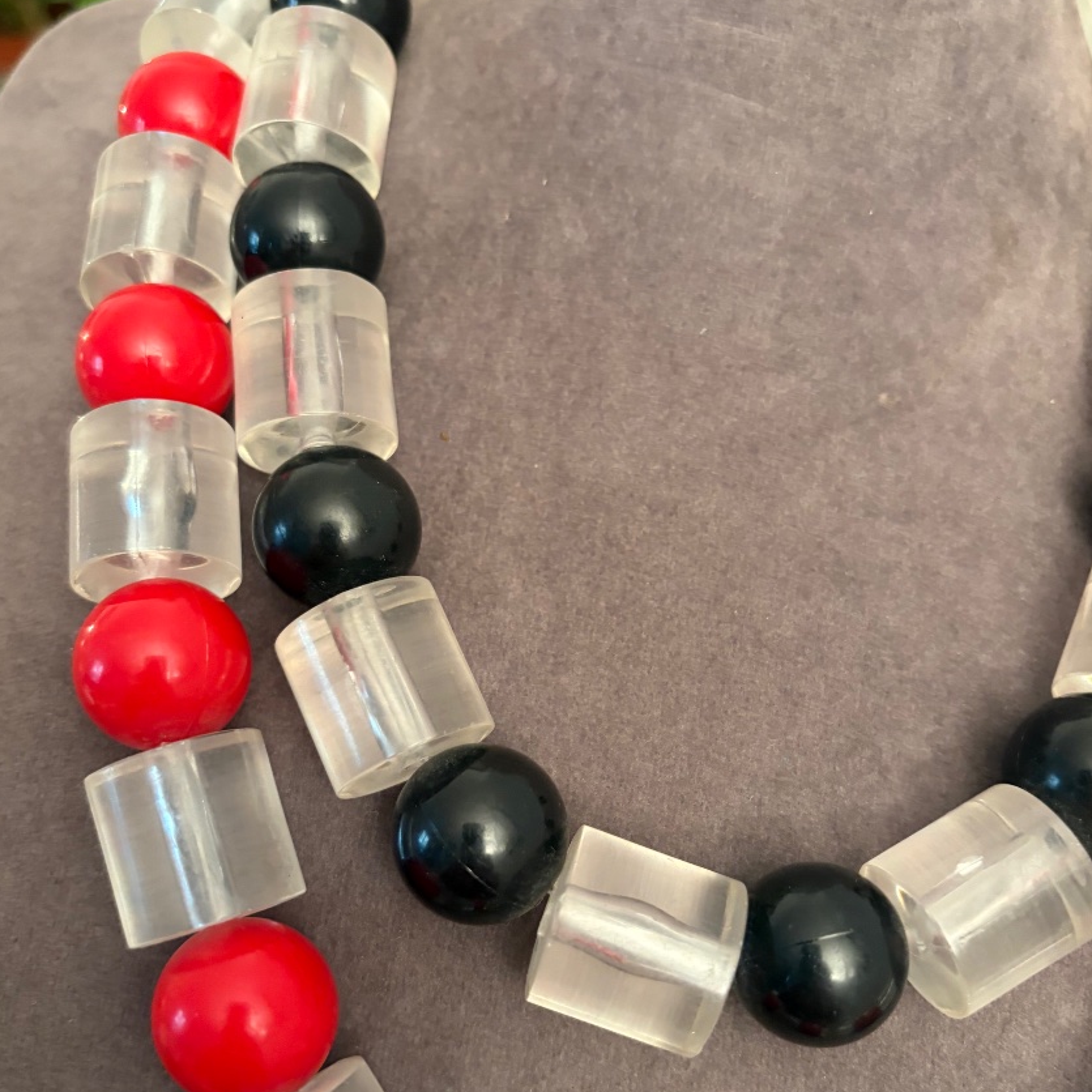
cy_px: 598
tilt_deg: -34.5
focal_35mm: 33
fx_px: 1178
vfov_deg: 49.7
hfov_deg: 49.7
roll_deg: -3.8
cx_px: 530
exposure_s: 1/50
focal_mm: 5.96
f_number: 1.6
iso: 320
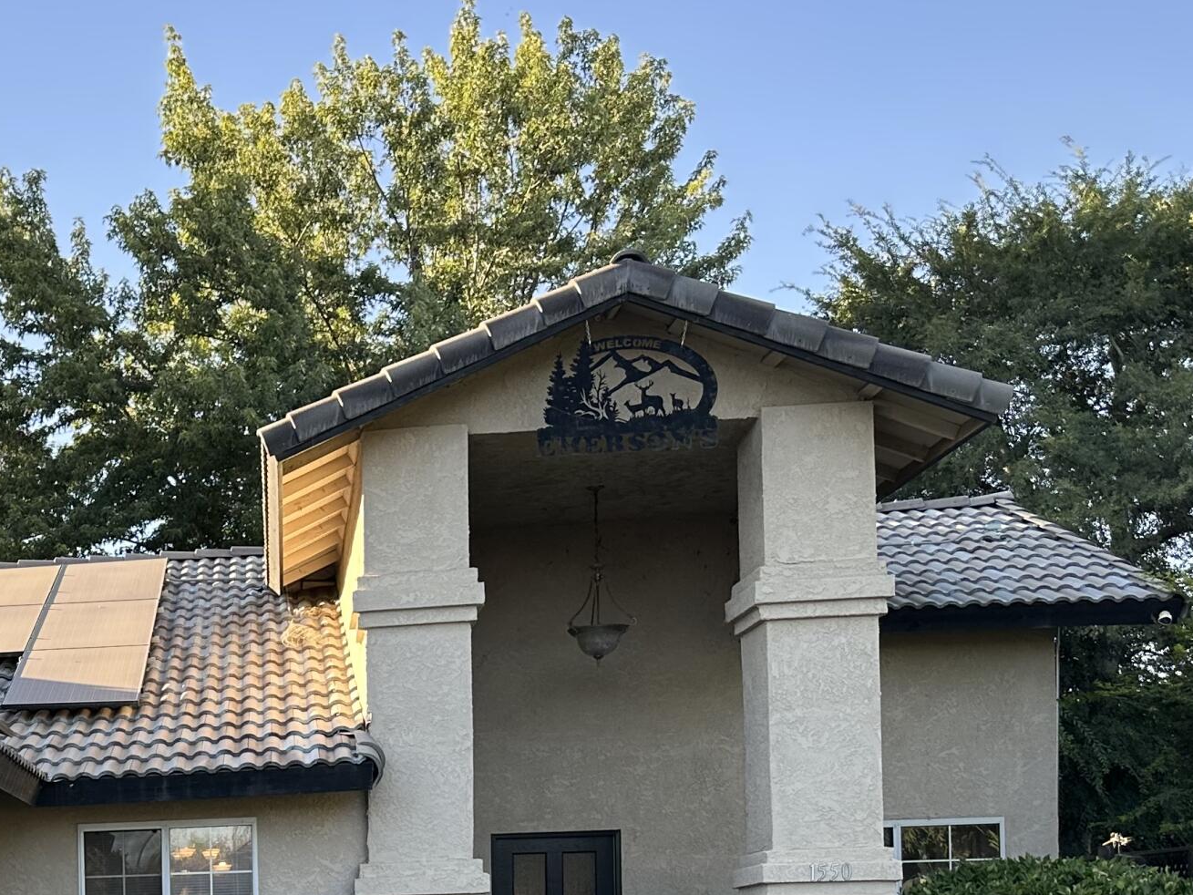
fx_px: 1896
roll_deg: +1.4
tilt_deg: -0.3
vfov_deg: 24.9
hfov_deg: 31.3
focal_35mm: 55
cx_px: -98
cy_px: 952
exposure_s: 1/431
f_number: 1.78
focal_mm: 6.86
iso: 80
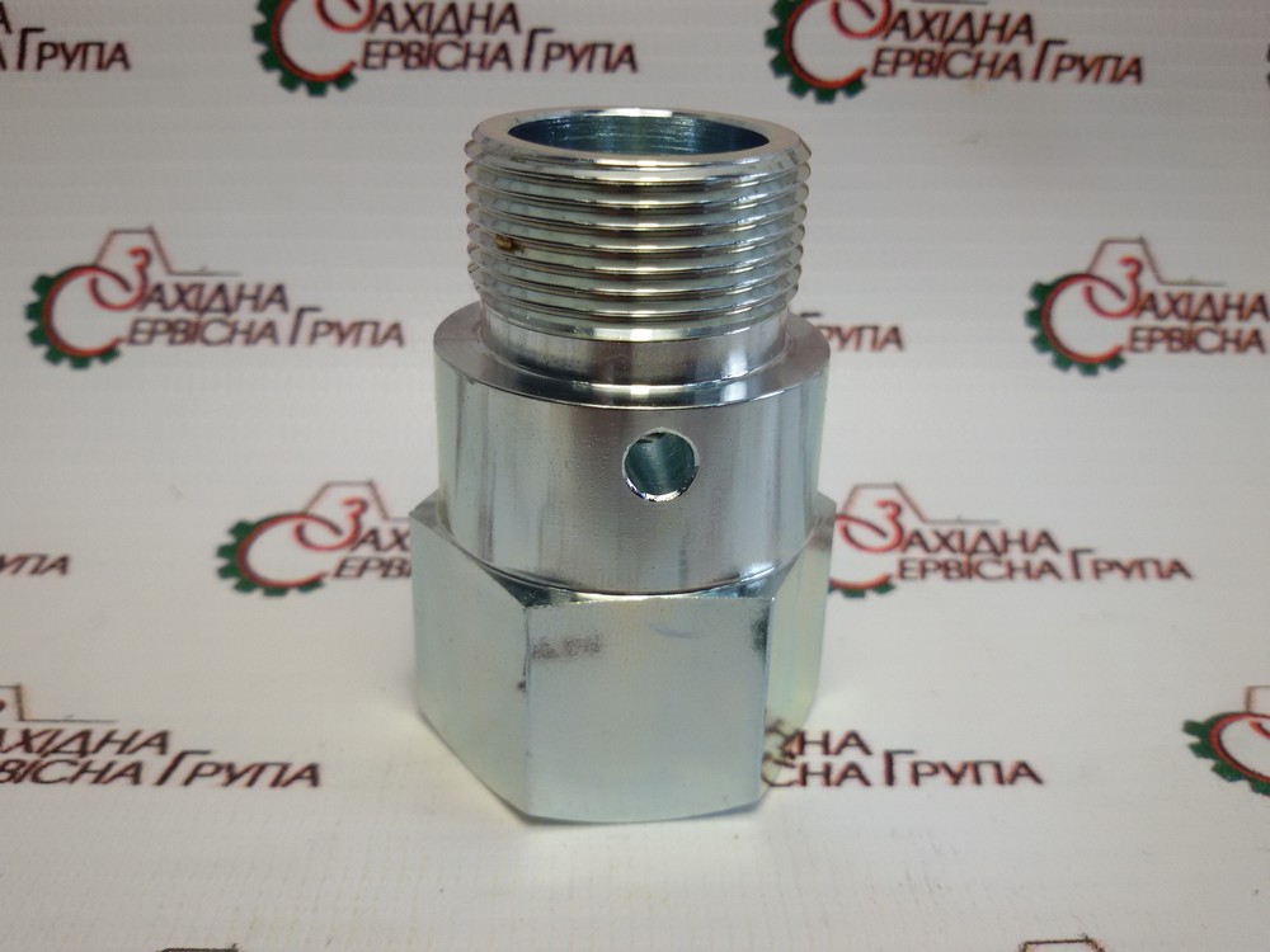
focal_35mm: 31
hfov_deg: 58.4
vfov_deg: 45.4
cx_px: 635
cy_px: 476
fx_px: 1137
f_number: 2.4
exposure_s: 1/100
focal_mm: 2.93
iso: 50
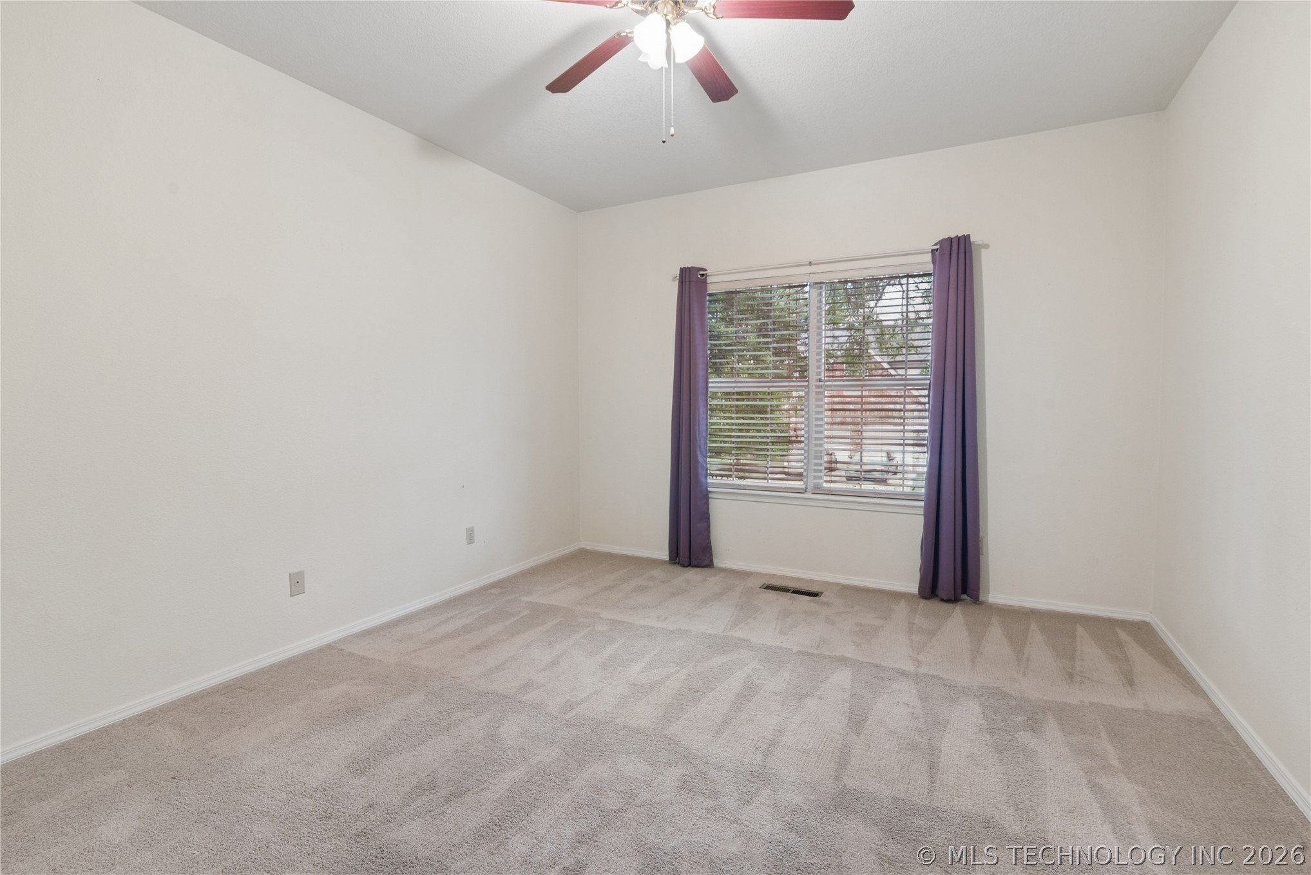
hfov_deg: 96.7
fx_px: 583
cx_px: 656
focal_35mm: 16
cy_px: 438
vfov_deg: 73.8
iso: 400
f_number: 8
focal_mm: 16
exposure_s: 1/3.33
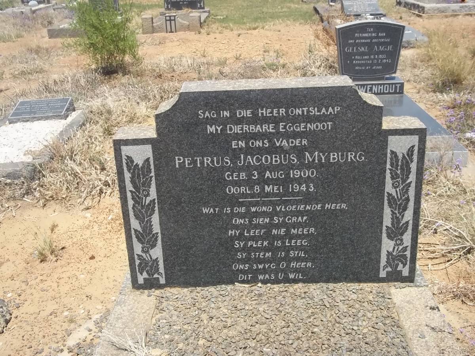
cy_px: 178
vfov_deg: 36.0
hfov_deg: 46.8
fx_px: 549
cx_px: 238
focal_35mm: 40
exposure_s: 1/320
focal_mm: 7.1
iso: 80
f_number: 6.3
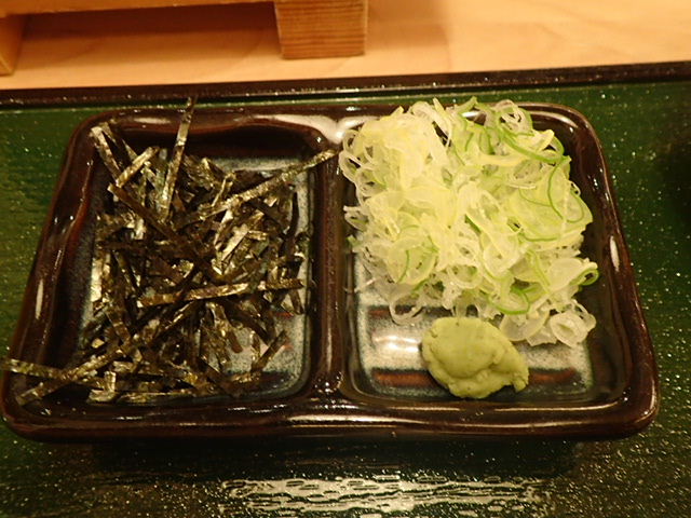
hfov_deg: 60.0
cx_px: 346
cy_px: 259
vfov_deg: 46.8
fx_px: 599
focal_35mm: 30
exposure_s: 1/30
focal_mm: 5.5
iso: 500
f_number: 2.3
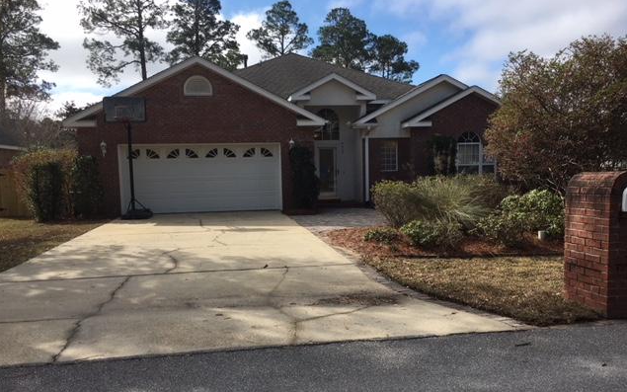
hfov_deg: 61.2
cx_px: 312
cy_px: 219
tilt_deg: -5.9
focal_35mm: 31
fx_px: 530
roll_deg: +0.3
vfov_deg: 40.5
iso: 25
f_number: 2.2
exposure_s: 1/1637
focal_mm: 4.15
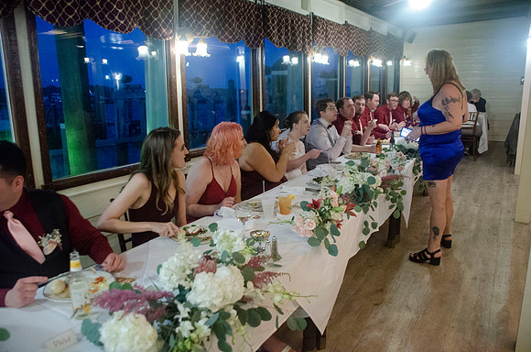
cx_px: 266
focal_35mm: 27
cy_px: 176
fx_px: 397
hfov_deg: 67.5
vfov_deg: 47.7
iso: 1600
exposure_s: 1/15
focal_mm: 18
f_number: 3.5
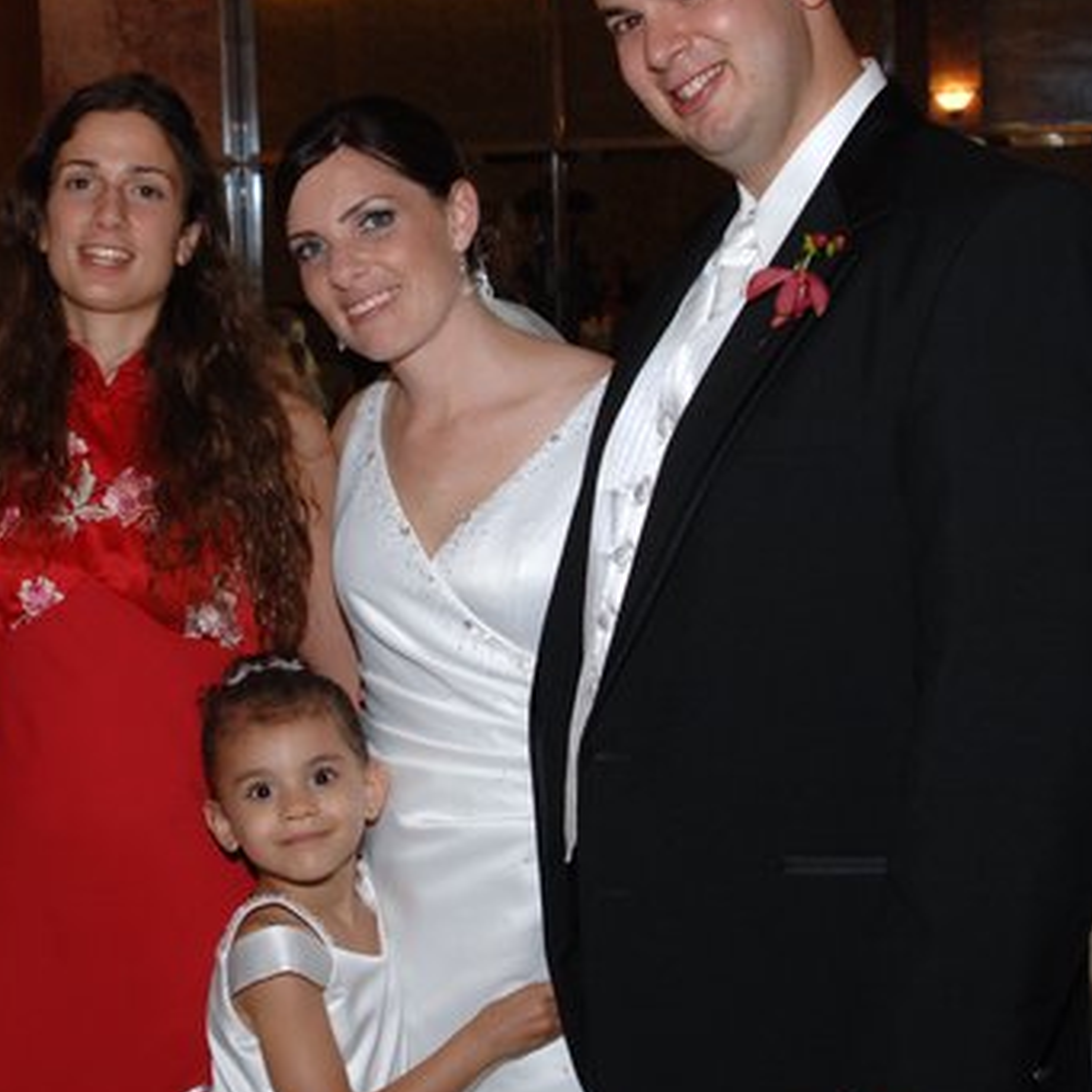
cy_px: 485
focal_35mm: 67
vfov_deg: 25.7
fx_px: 2391
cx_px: 375
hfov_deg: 25.6
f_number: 5
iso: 400
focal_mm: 28
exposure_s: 1/50
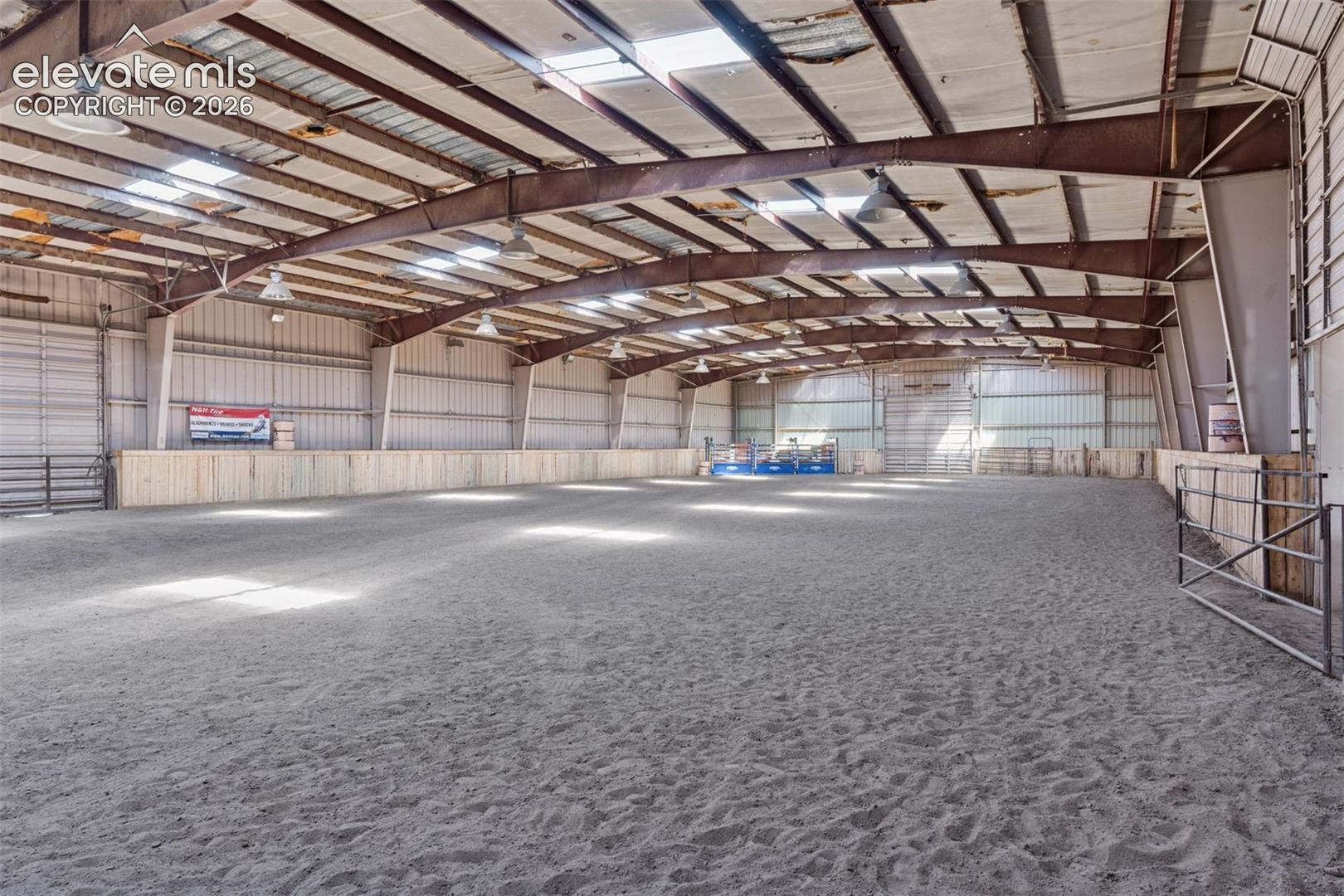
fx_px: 821
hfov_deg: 78.6
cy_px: 448
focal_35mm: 22
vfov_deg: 57.2
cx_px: 672
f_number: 10
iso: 400
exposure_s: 1/3
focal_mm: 22
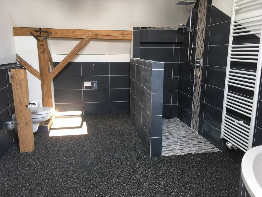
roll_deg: -0.6
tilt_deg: -13.9
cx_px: 131
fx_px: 219
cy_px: 98
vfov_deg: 48.2
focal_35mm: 29
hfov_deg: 61.7
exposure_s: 1/33
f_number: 2.2
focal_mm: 4.15
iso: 50
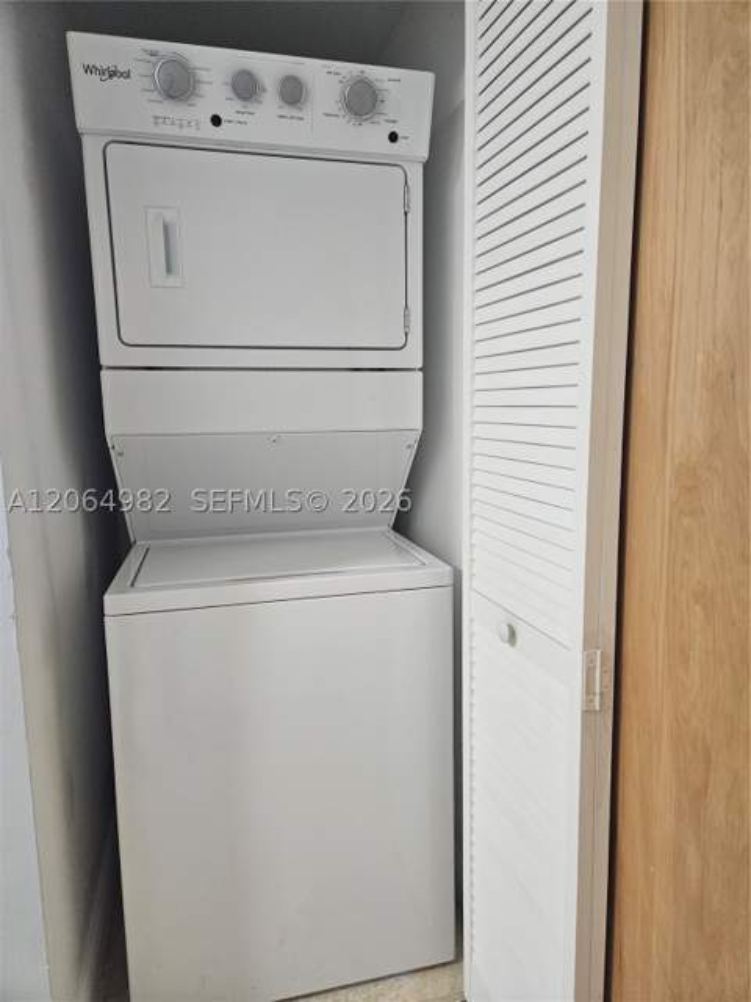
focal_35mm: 23
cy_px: 501
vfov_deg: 73.9
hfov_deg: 58.9
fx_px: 665
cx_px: 376
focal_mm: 5.4
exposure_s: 1/120
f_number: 1.8
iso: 800
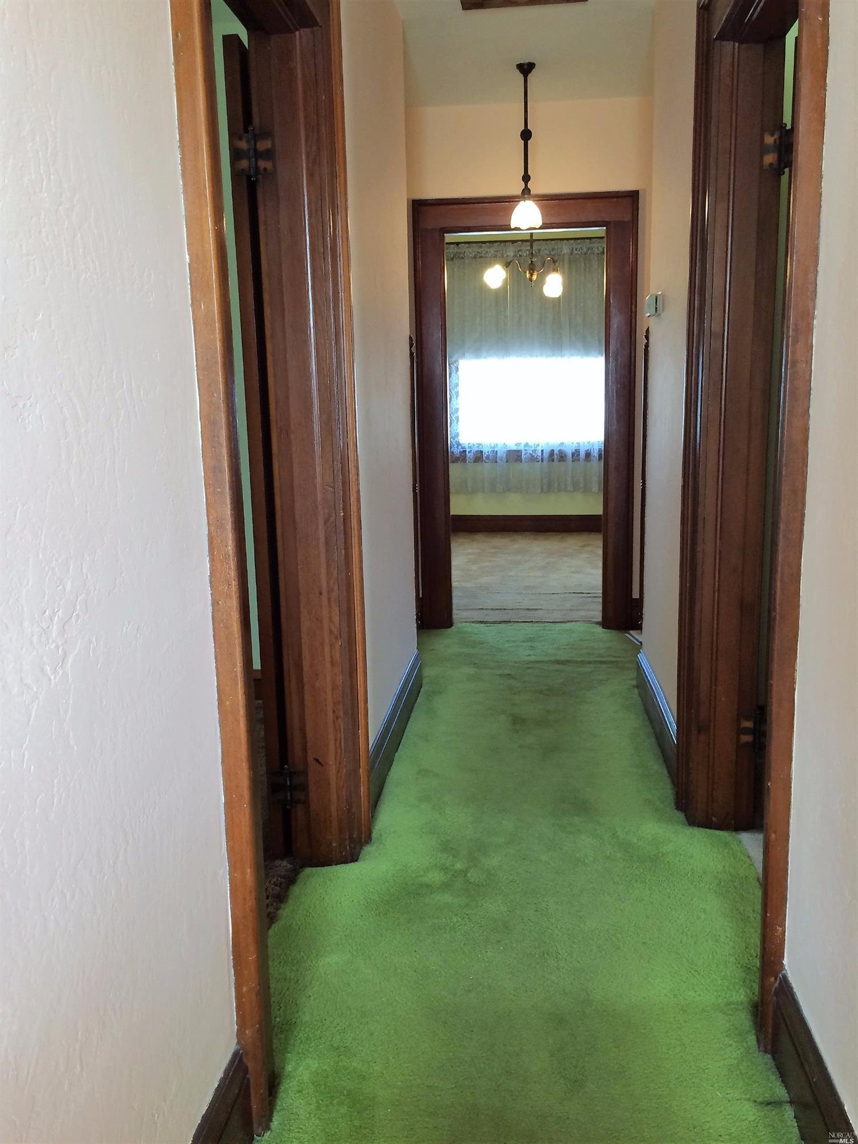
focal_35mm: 29
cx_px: 429
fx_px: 958
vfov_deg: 61.7
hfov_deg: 48.2
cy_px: 572
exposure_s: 1/30
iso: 80
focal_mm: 4.15
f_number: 2.2
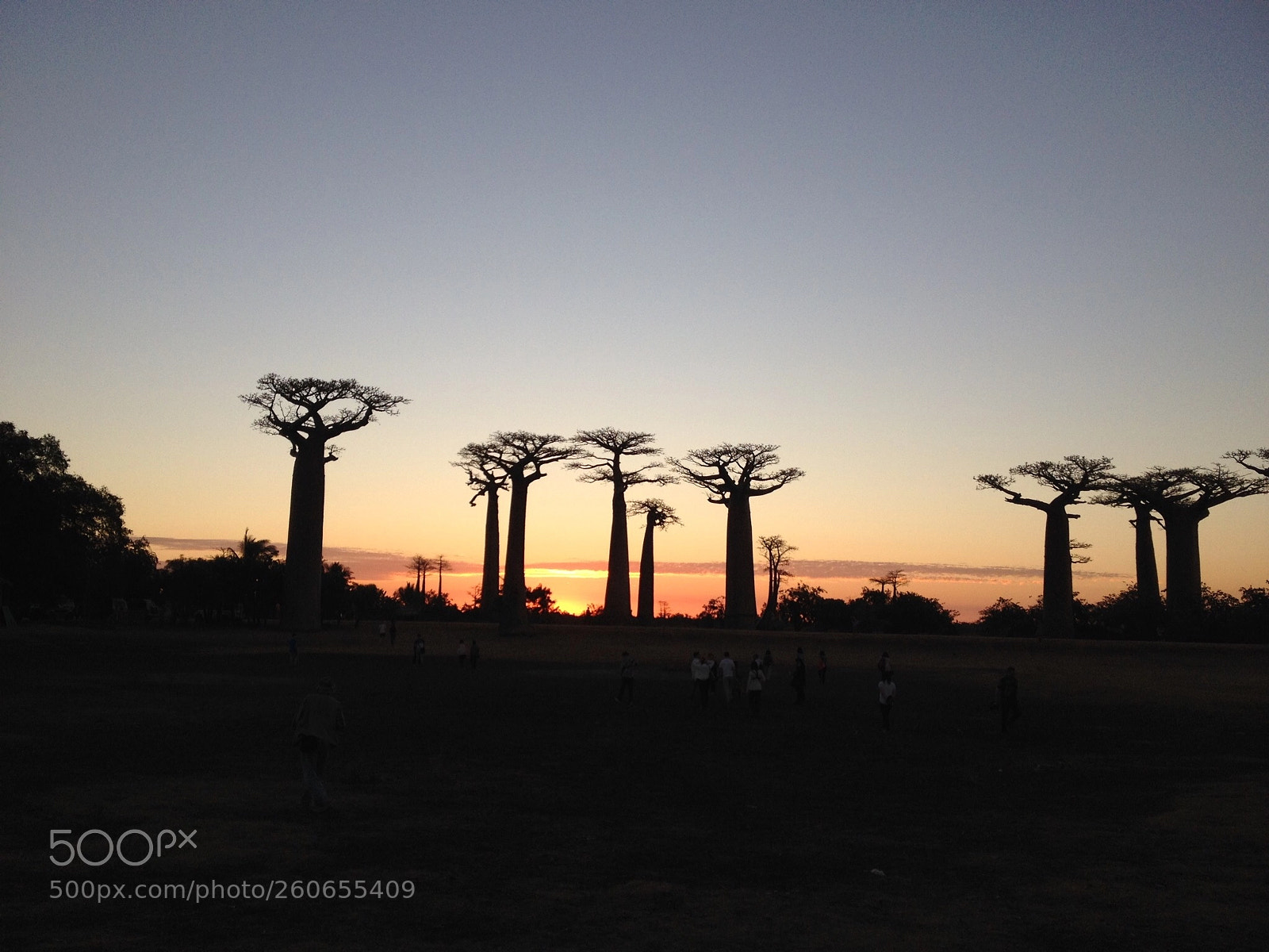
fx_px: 1283
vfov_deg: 40.7
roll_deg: -2.1
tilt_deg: +3.3
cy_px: 476
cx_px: 634
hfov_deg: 52.6
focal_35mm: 35
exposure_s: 1/409
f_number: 2.4
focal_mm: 4.28
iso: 50
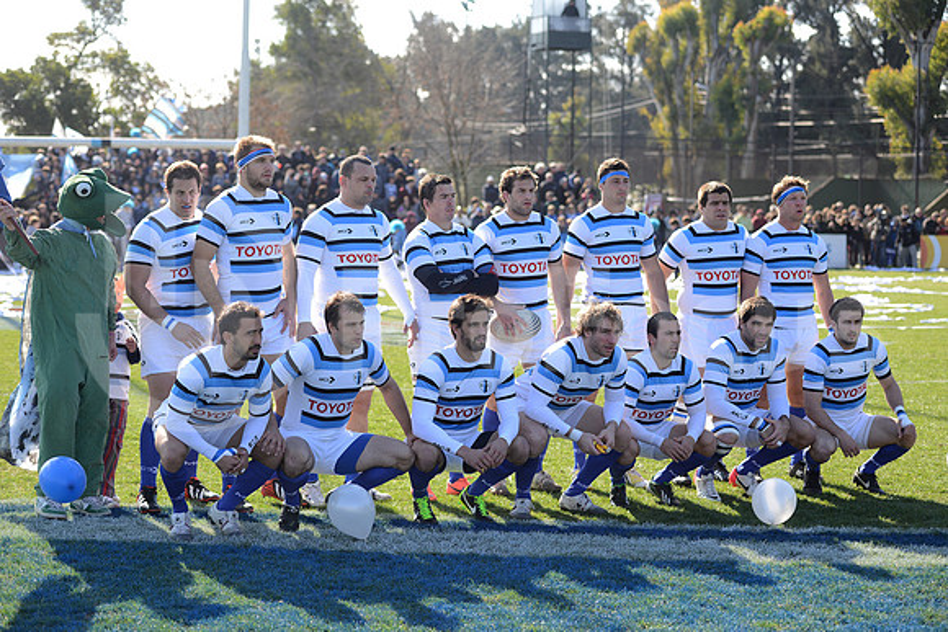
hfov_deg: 20.0
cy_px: 316
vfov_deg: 13.4
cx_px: 474
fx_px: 2687
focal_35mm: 102
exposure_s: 1/640
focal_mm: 102
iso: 250
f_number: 2.8
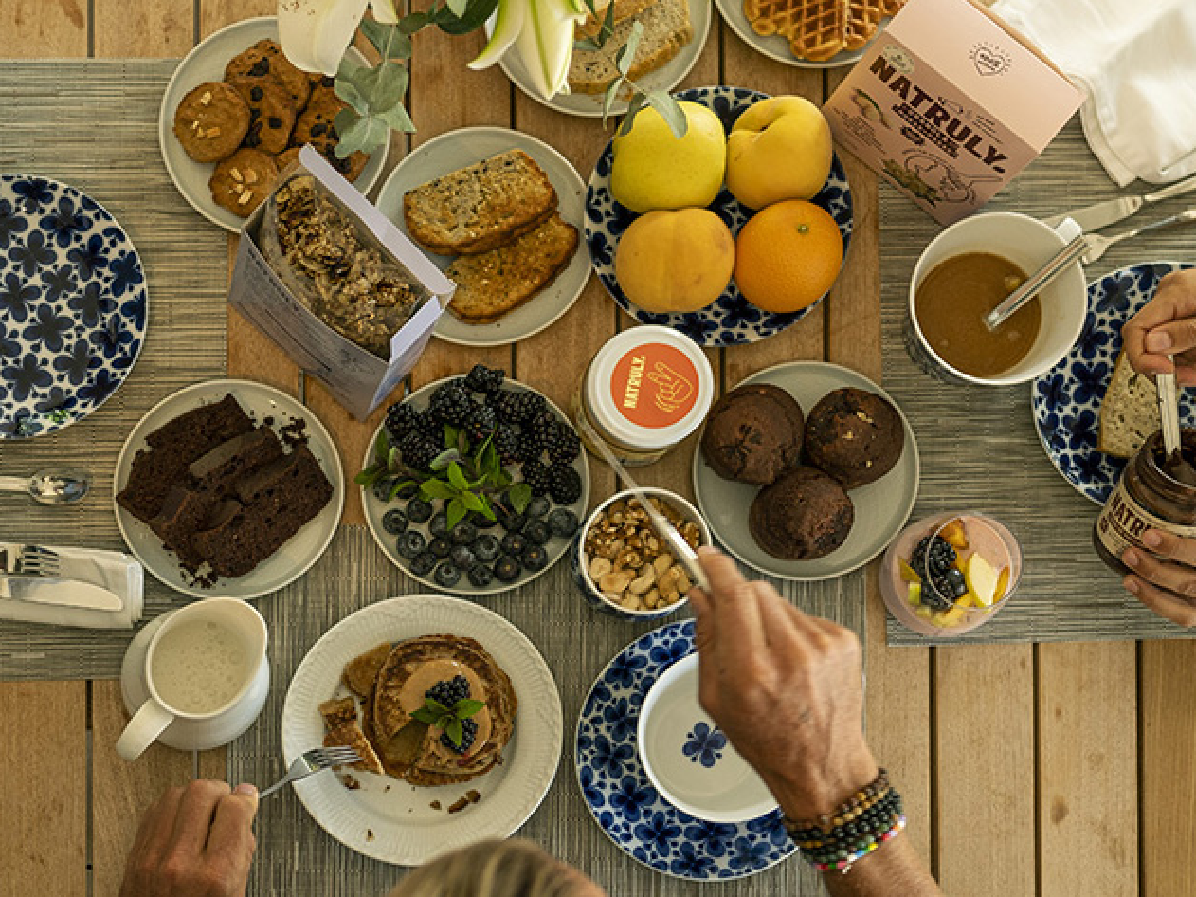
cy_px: 364
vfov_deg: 21.0
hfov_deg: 27.8
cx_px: 543
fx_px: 2418
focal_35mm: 70
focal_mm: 35
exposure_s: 1/125
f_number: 2
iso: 200
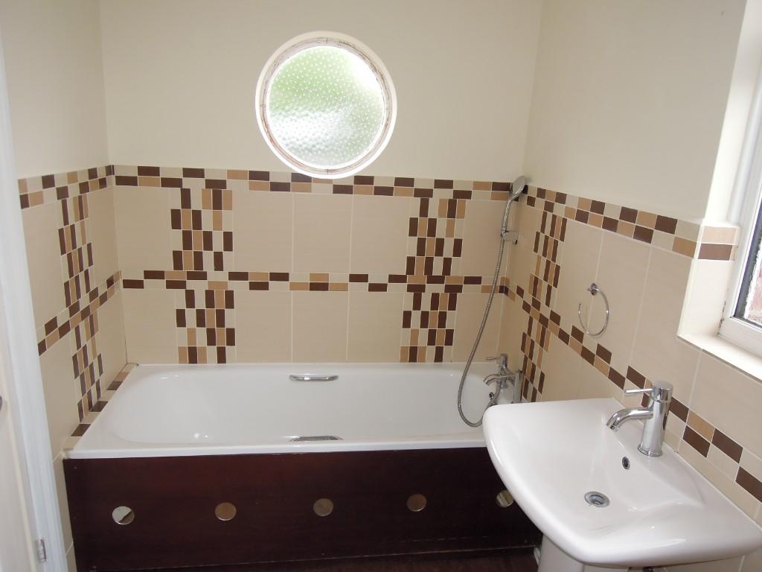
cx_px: 381
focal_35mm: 24
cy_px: 286
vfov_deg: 56.8
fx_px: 528
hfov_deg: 71.6
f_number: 2.8
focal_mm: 4.3
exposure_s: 1/100
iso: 160
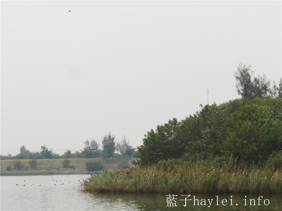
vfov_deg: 13.5
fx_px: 896
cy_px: 106
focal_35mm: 110
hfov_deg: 17.9
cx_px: 141
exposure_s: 1/320
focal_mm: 55
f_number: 6.3
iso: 200
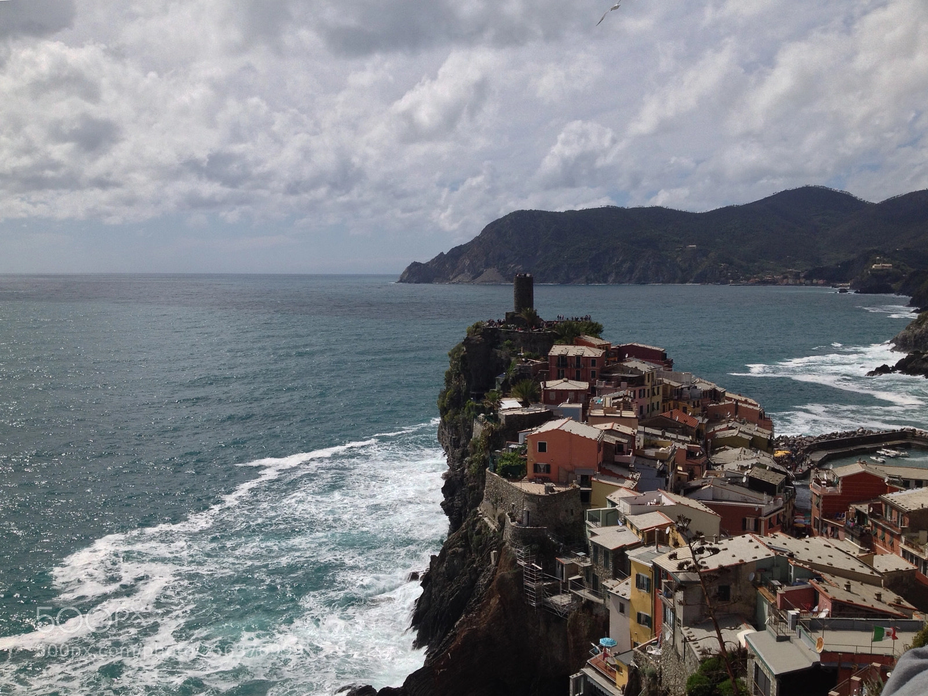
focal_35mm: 35
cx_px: 464
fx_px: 939
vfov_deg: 40.7
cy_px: 348
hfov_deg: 52.6
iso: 50
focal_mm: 4.28
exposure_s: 1/3953
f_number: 2.4
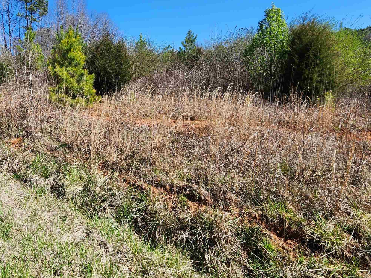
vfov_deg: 64.0
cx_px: 115
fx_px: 214
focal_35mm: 20
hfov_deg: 78.3
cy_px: 89
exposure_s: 1/1476
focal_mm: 2.2
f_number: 2.2
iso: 50
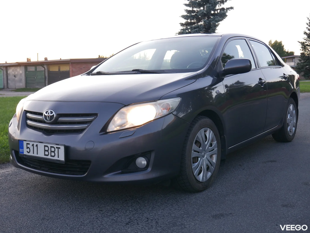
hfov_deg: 46.8
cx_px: 155
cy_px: 116
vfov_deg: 36.0
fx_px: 358
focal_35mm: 40
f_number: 4.5
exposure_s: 1/60
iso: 320
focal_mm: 20
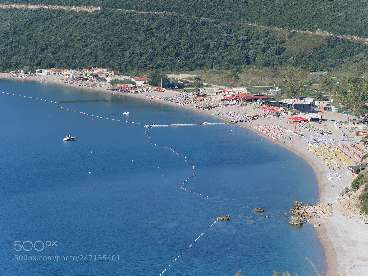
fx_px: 1382
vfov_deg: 11.4
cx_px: 184
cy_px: 138
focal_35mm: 130
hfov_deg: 15.2
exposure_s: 1/400
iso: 200
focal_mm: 65
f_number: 7.1
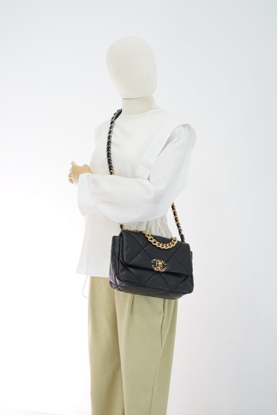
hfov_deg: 27.0
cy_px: 208
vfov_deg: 39.6
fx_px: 577
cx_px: 138
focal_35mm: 50
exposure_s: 1/10
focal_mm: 50
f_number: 6.3
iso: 640
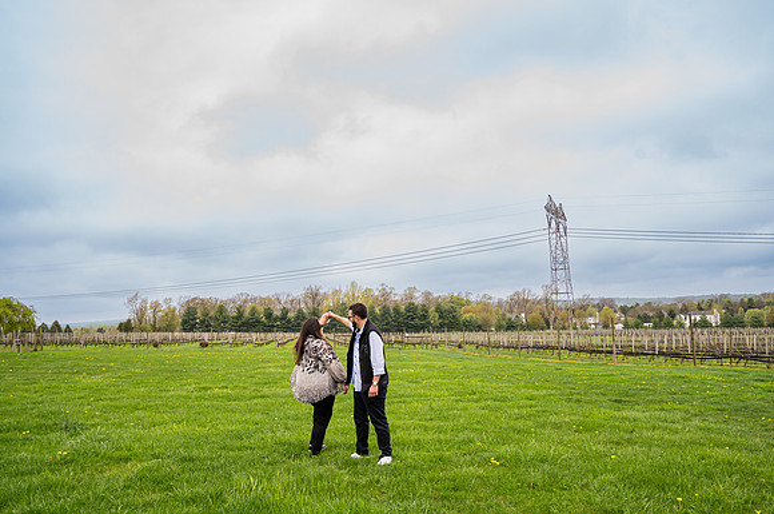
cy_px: 257
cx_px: 387
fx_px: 694
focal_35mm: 32
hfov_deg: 58.3
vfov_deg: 40.6
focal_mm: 32
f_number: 5
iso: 64
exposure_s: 1/125
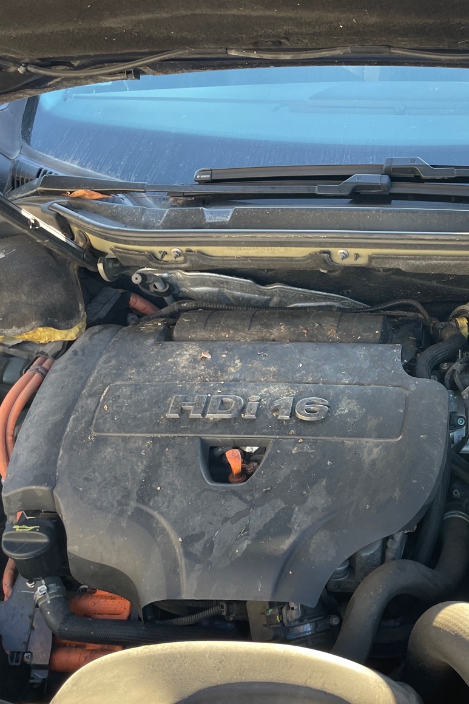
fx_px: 820
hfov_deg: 30.5
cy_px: 388
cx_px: 422
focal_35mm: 42
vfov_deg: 46.3
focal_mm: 4.2
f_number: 1.6
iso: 50
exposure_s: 1/121
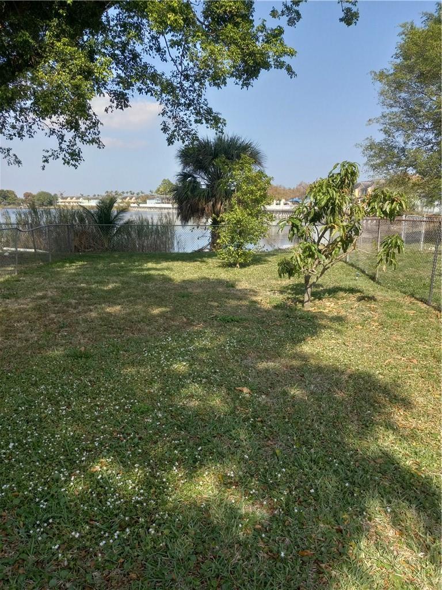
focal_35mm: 27
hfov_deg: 51.4
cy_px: 295
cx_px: 221
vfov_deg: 65.3
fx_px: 460
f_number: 1.8
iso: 40
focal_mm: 3.94
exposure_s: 1/905
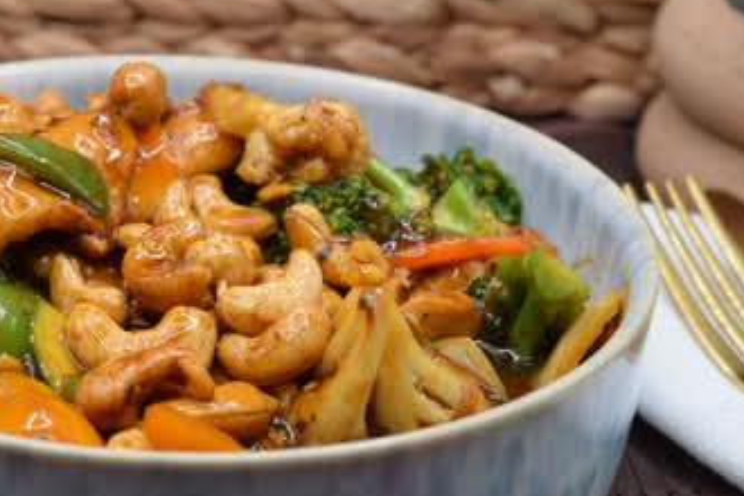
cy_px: 395
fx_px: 2170
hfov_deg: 19.4
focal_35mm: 105
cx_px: 236
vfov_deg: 13.0
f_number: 5.6
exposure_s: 1/125
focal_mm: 35
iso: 400
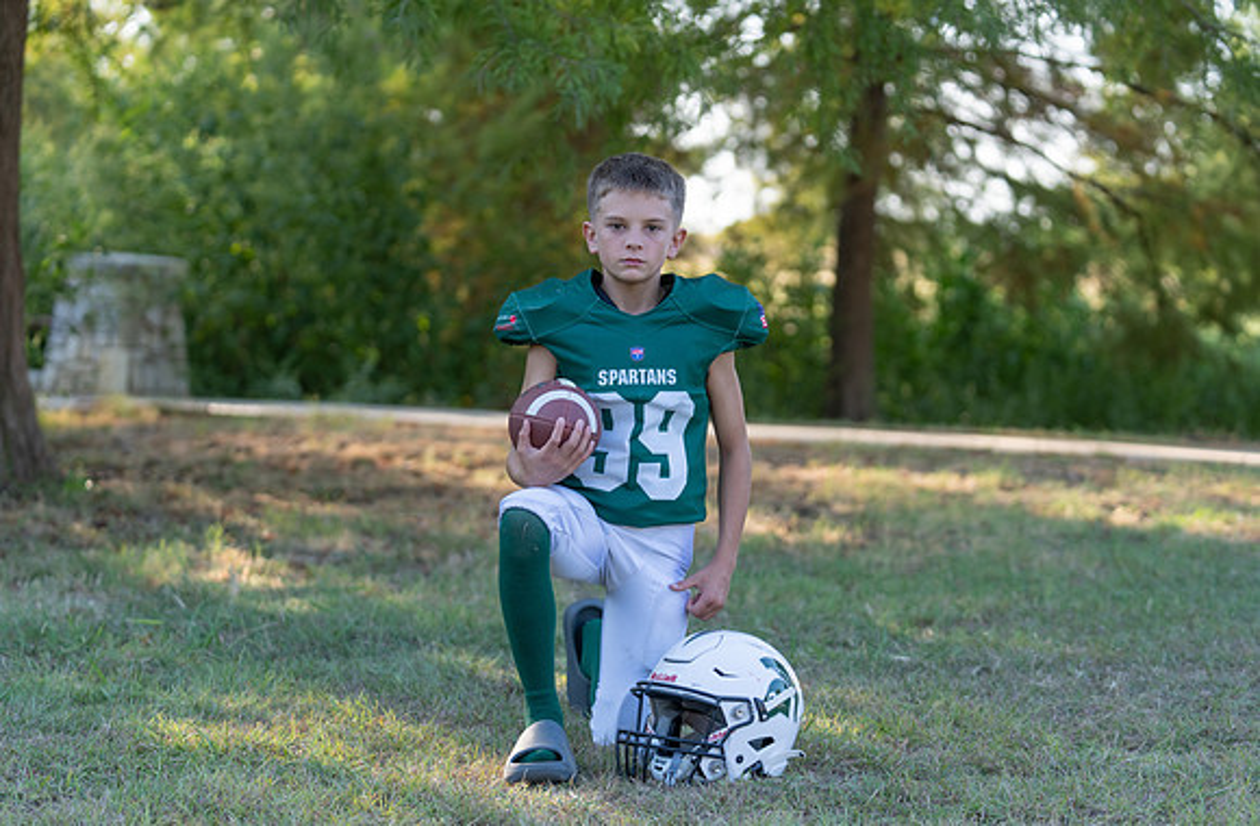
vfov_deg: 16.4
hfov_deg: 24.9
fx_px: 2858
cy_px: 431
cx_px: 645
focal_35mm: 82
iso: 125
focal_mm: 77
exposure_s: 1/320
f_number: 2.8
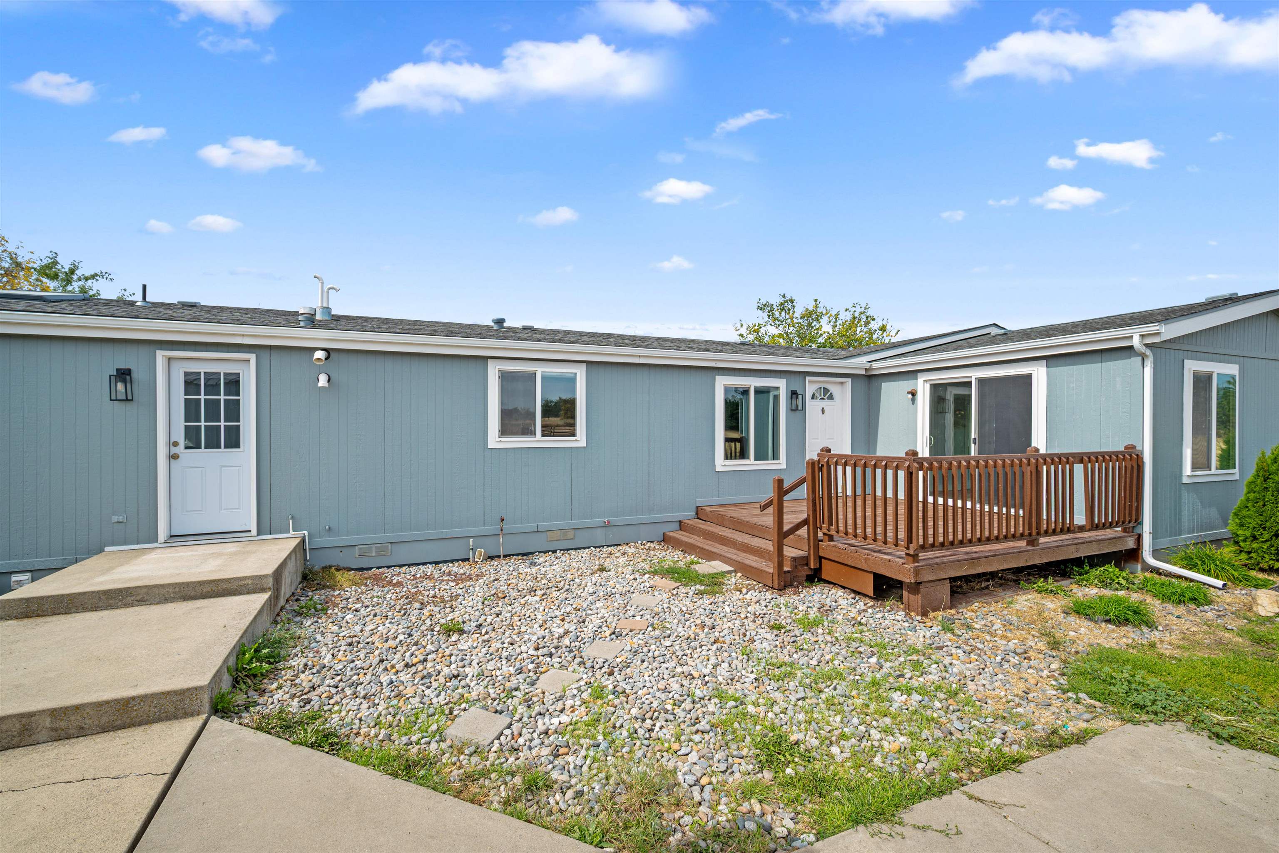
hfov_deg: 96.7
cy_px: 426
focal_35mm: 16
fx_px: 568
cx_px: 640
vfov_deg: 73.7
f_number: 8
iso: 100
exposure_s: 1/30
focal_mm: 16
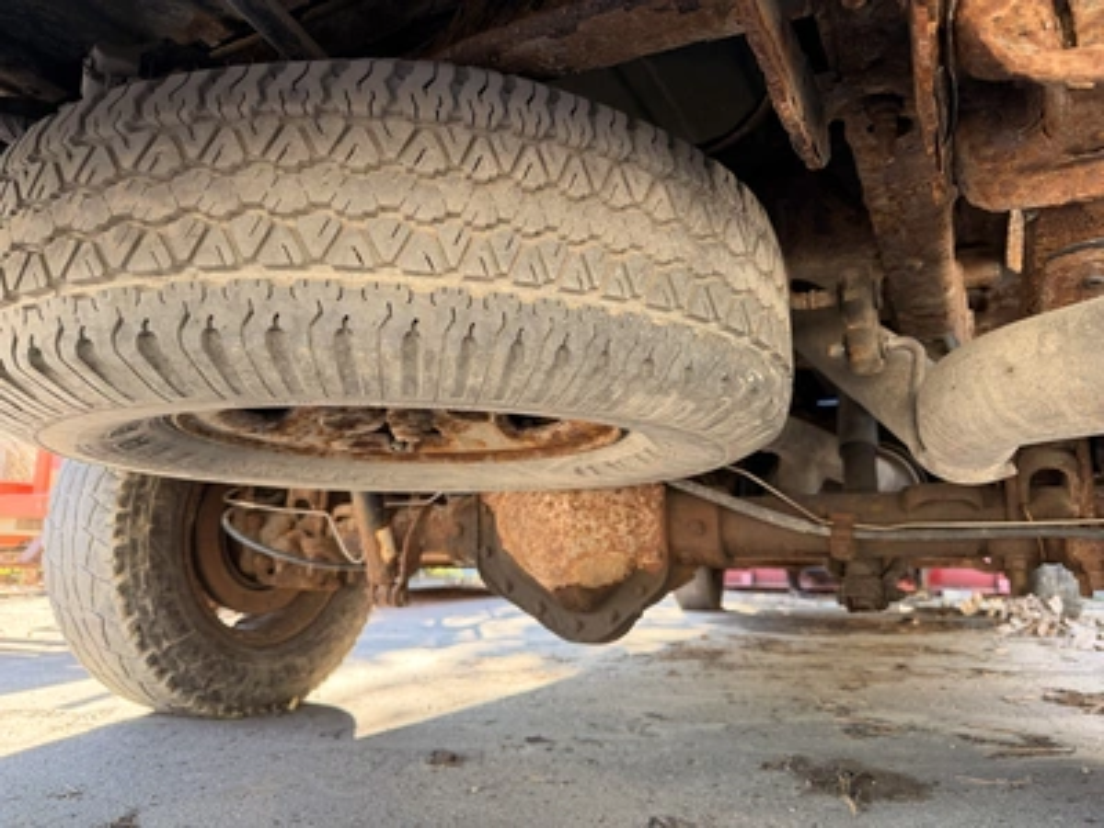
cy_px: 414
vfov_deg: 56.8
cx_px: 552
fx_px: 765
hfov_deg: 71.6
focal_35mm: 24
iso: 200
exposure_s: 1/207
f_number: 1.78
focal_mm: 6.76
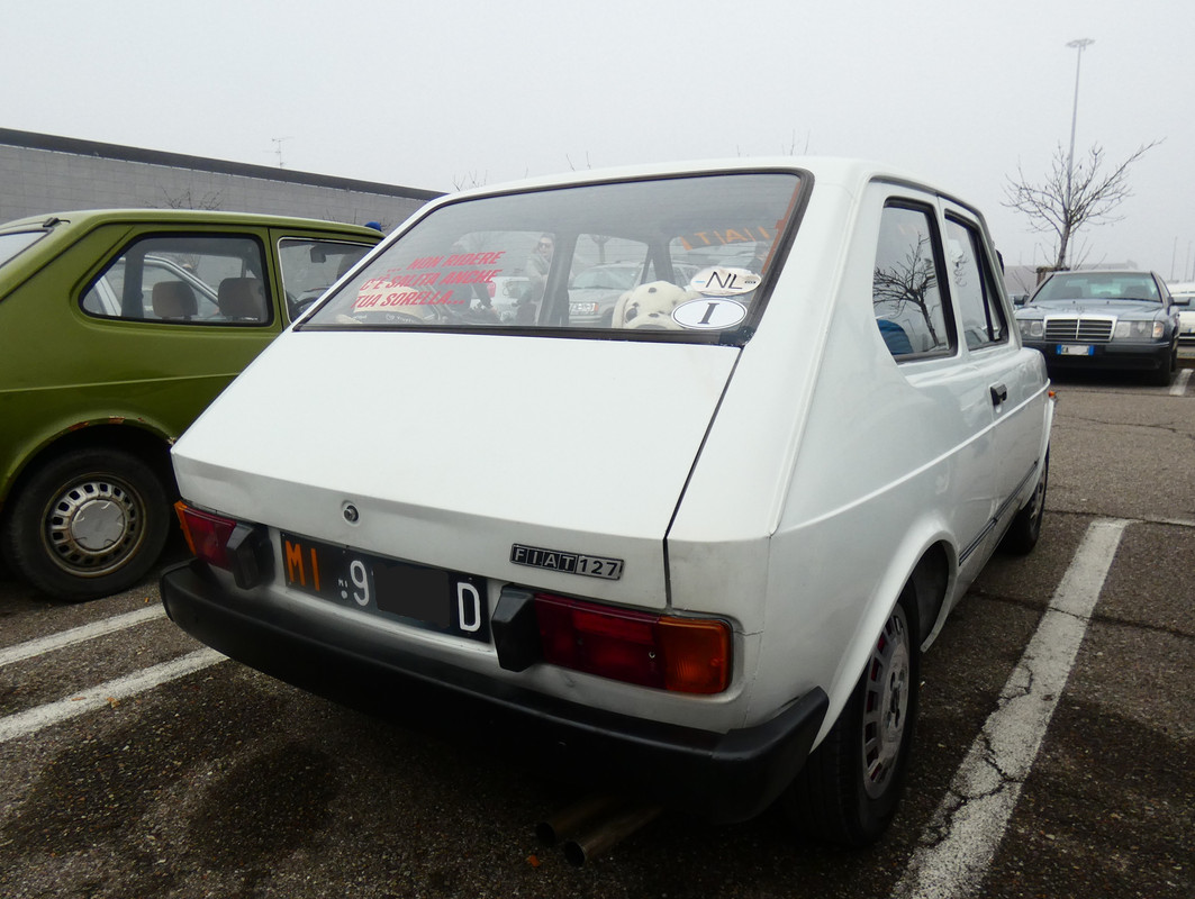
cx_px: 598
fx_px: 691
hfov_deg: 81.7
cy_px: 450
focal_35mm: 20
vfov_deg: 66.1
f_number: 2.8
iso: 80
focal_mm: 3.6
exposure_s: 1/400
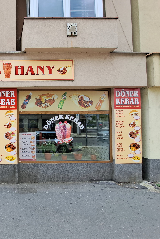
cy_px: 120
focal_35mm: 19
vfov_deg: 86.9
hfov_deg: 52.8
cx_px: 4
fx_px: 127
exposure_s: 1/303
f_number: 2.2
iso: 50
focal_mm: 1.74
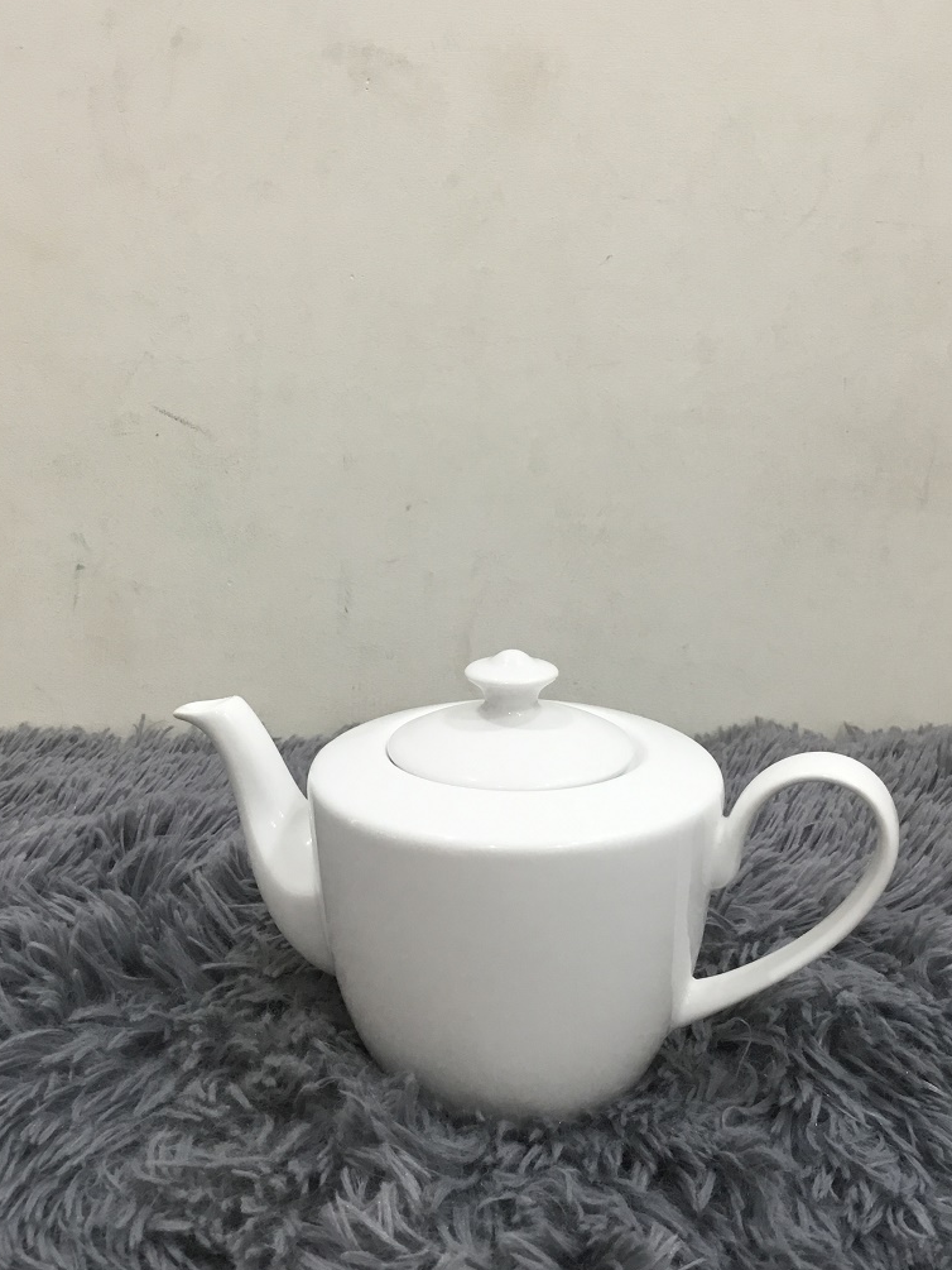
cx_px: 491
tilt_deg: -15.0
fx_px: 1356
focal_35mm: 37
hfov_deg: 38.7
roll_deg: +0.6
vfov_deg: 50.1
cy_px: 648
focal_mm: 3.3
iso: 80
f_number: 2.4
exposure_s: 1/33
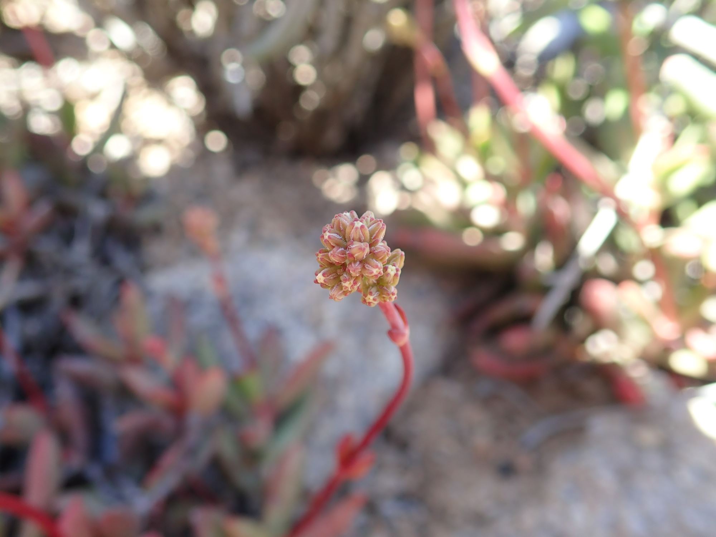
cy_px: 268
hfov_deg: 60.0
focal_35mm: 30
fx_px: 621
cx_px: 358
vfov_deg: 46.8
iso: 125
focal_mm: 5.5
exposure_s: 1/125
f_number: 2.3
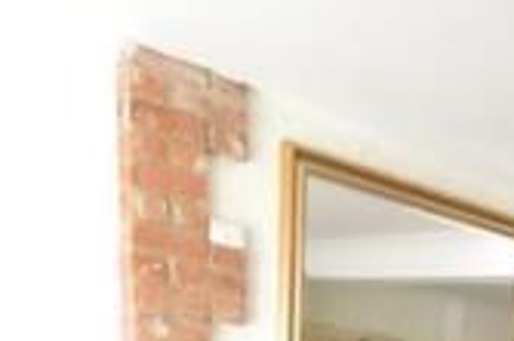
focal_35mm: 59
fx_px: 842
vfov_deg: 17.7
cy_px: 639
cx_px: 532
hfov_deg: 31.1
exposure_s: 1/15
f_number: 3.5
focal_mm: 10
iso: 320
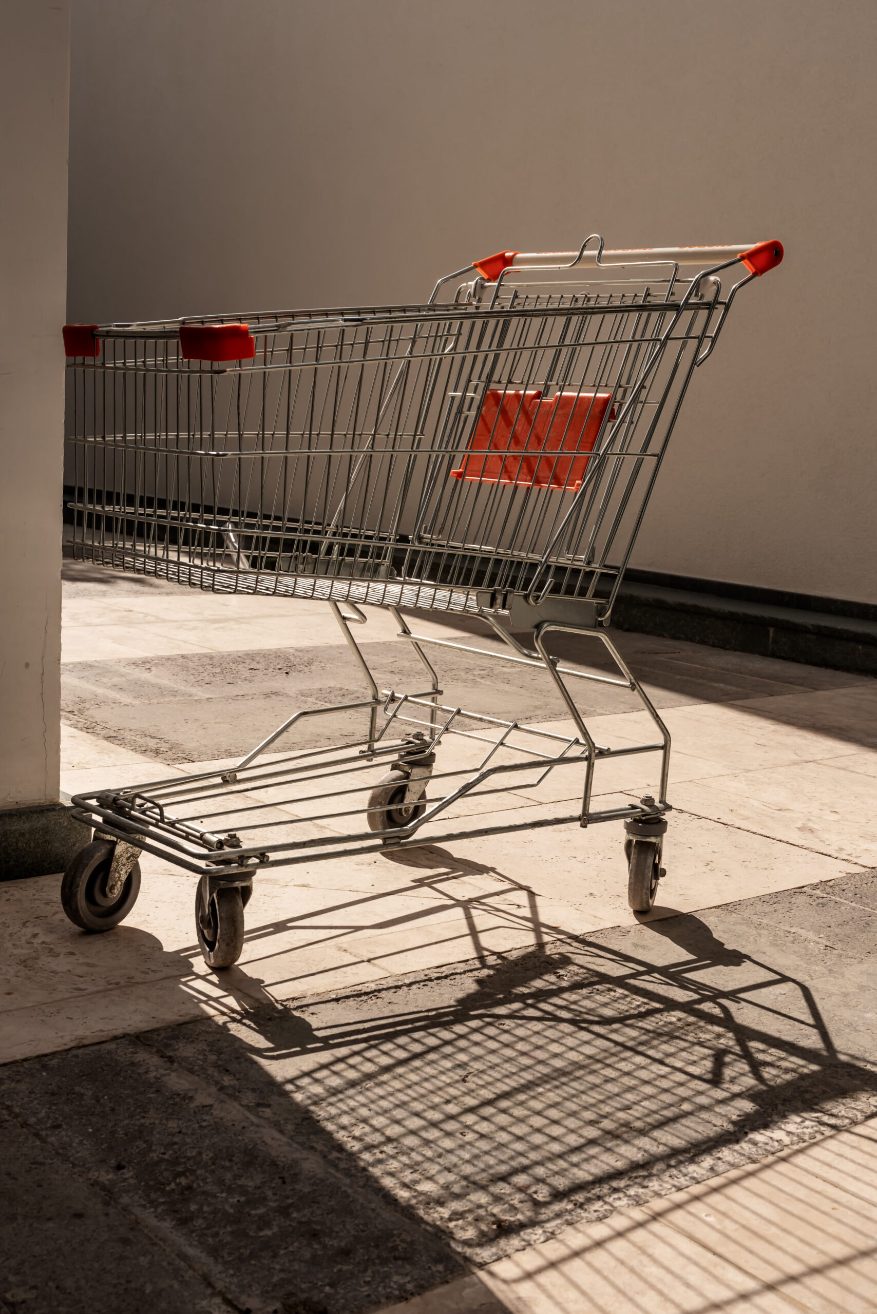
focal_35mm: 42
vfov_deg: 46.4
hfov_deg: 31.9
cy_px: 657
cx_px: 438
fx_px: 1534
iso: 100
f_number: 7.1
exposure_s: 1/1600
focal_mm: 28
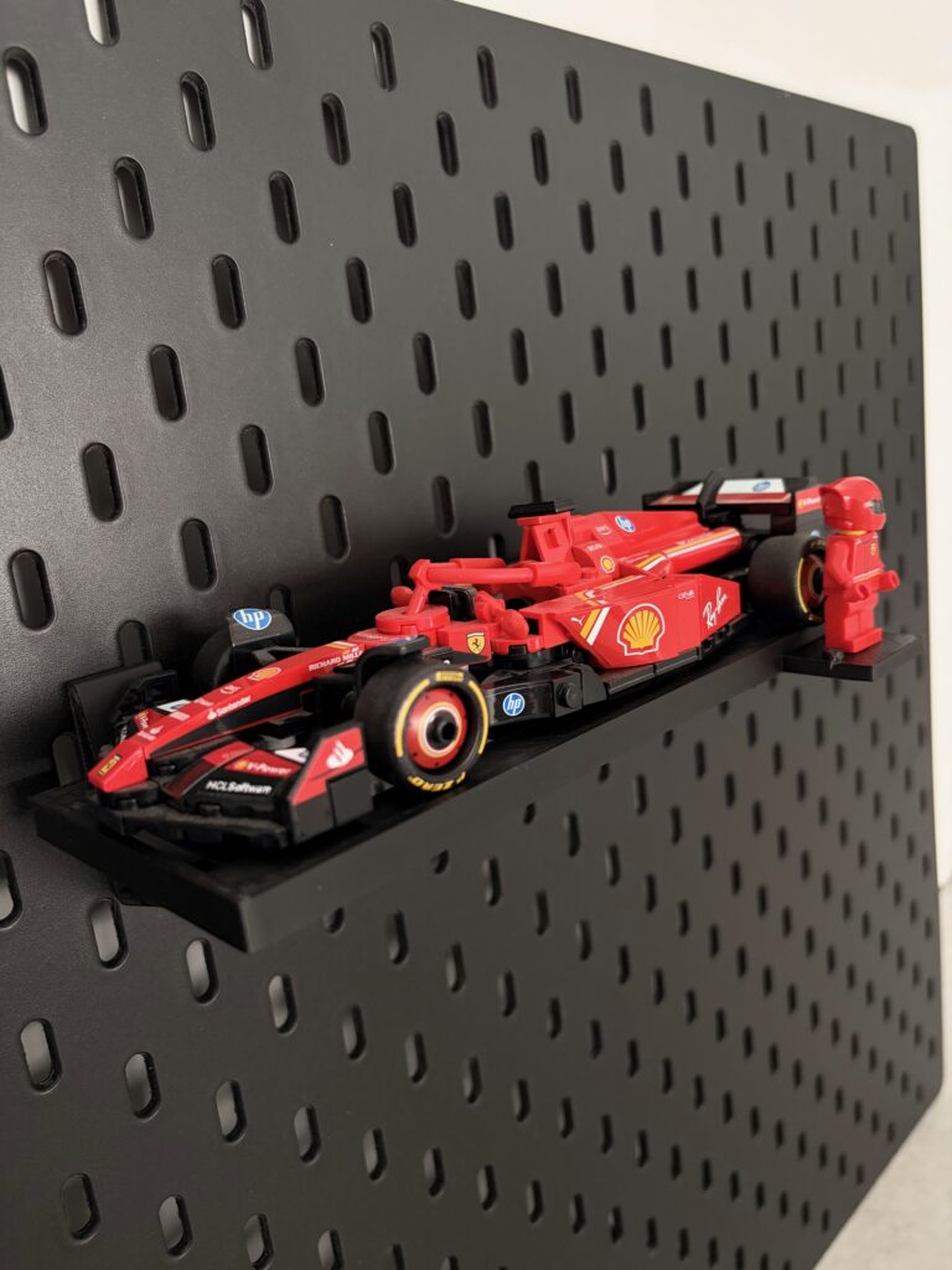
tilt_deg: -18.5
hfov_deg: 53.1
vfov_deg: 67.3
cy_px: 635
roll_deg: +0.0
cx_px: 476
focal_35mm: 26
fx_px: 953
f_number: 1.6
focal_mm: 5.96
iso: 400
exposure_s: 1/33
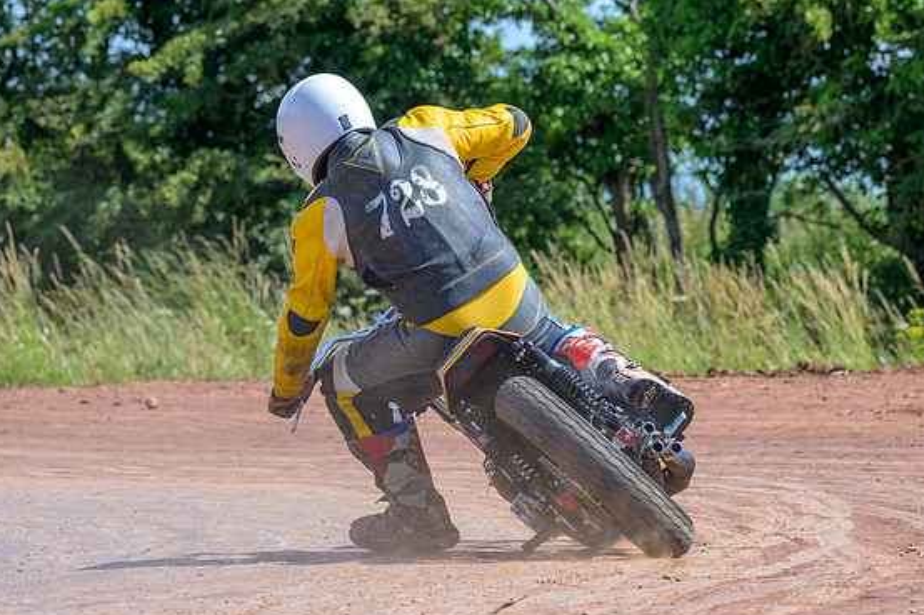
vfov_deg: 4.4
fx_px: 8056
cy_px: 318
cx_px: 447
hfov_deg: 6.6
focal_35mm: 314
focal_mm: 200
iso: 180
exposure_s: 1/400
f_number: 7.1
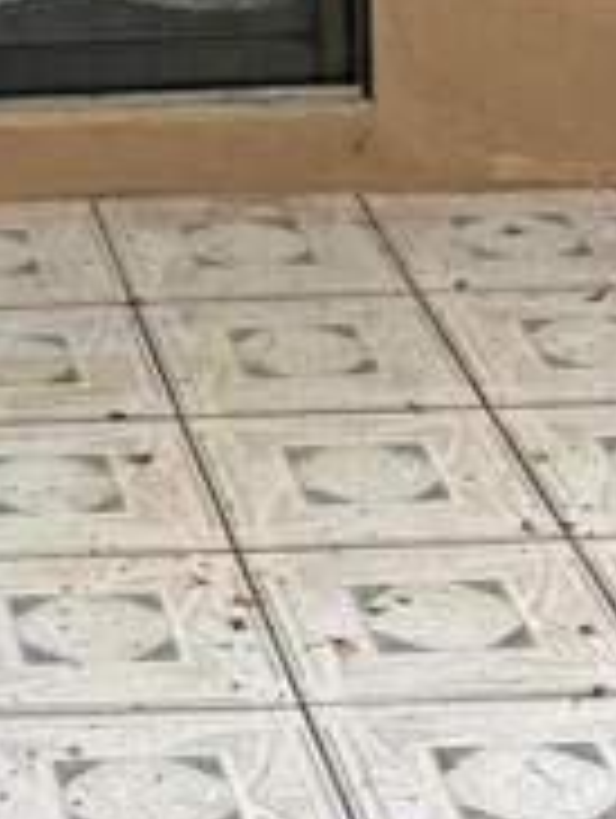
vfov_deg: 12.3
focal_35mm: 152
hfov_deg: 9.4
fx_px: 3598
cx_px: -414
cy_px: -468
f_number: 1.6
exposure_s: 1/60
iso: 250
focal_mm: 5.96
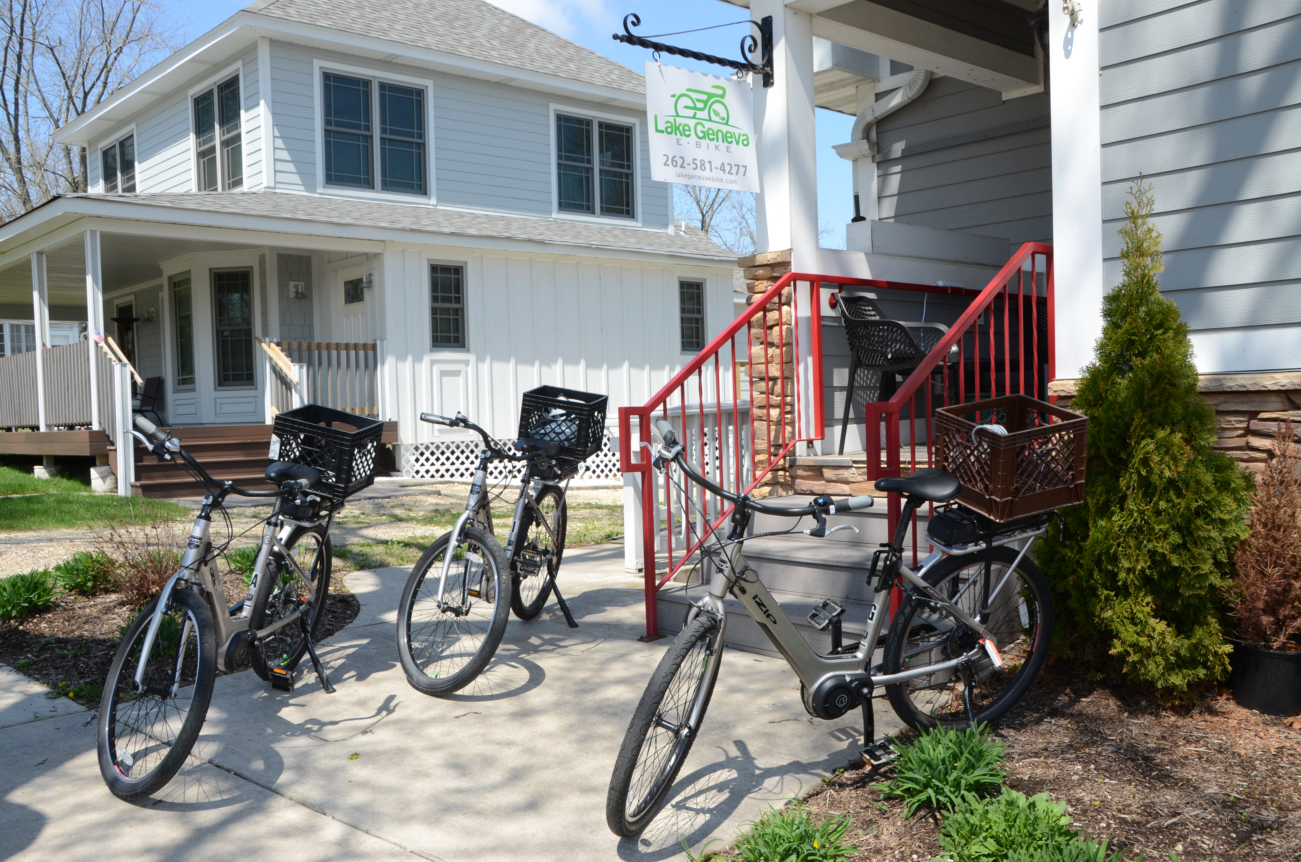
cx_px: 650
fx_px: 1190
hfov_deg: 57.3
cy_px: 431
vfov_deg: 39.8
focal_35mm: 33
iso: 250
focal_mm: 22
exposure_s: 1/320
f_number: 9
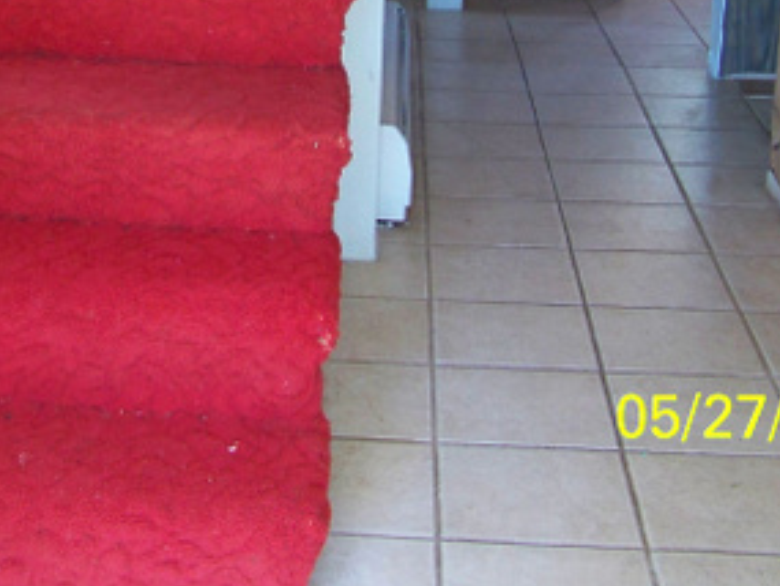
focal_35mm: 74
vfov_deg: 19.1
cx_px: 186
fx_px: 1668
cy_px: -63
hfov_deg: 26.0
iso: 200
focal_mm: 5.85
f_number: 2.8
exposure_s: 1/30
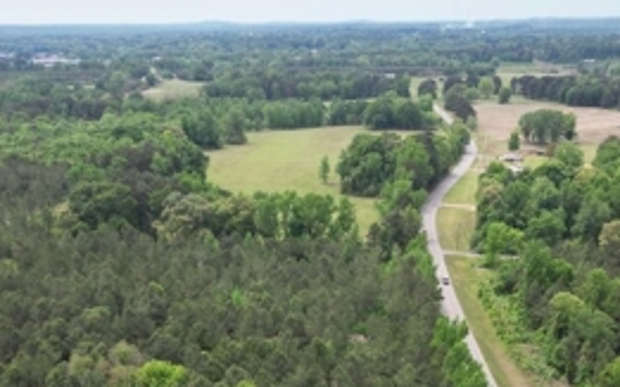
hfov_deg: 38.9
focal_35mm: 52
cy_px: 423
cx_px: 293
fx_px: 878
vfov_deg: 23.4
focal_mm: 6.72
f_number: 1.7
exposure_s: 1/1600
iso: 150
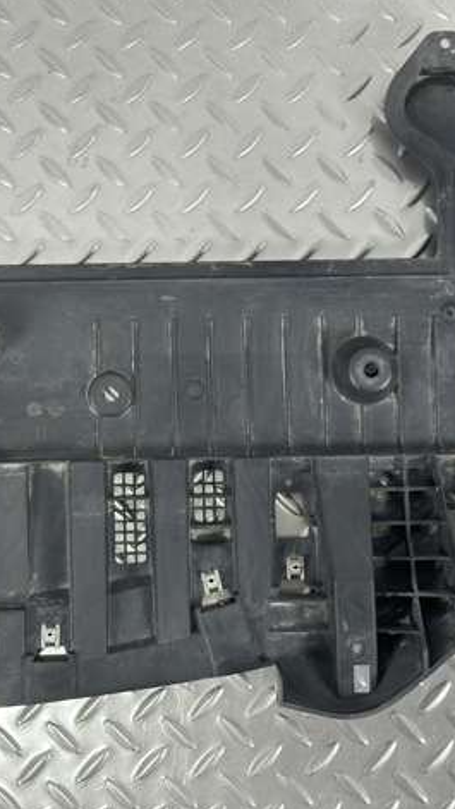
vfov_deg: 29.7
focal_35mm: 71
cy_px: 404
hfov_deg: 17.0
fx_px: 1523
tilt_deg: -82.4
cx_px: 199
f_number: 1.78
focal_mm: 6.86
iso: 160
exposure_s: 1/100
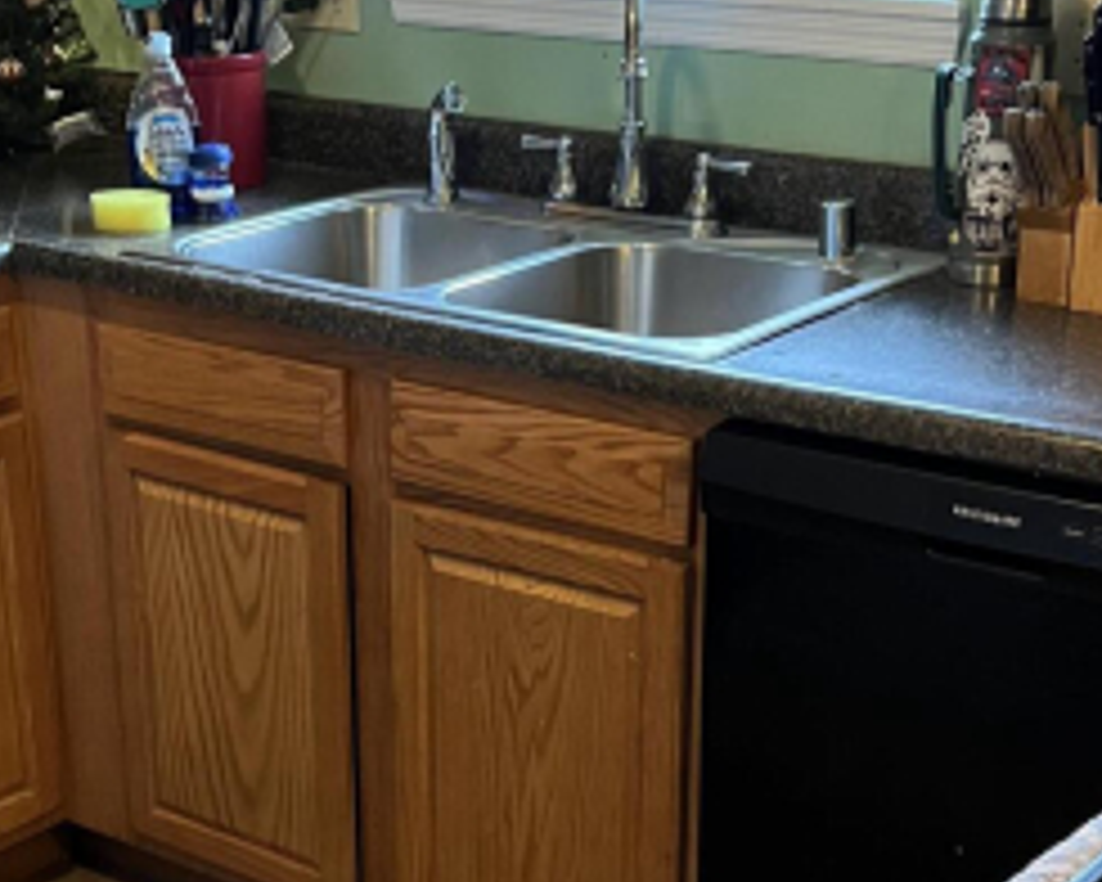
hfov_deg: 27.4
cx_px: 414
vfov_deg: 21.9
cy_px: 686
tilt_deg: -23.4
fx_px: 2250
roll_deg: +0.8
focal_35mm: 69
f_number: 1.5
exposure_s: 1/40
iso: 400
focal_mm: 5.7
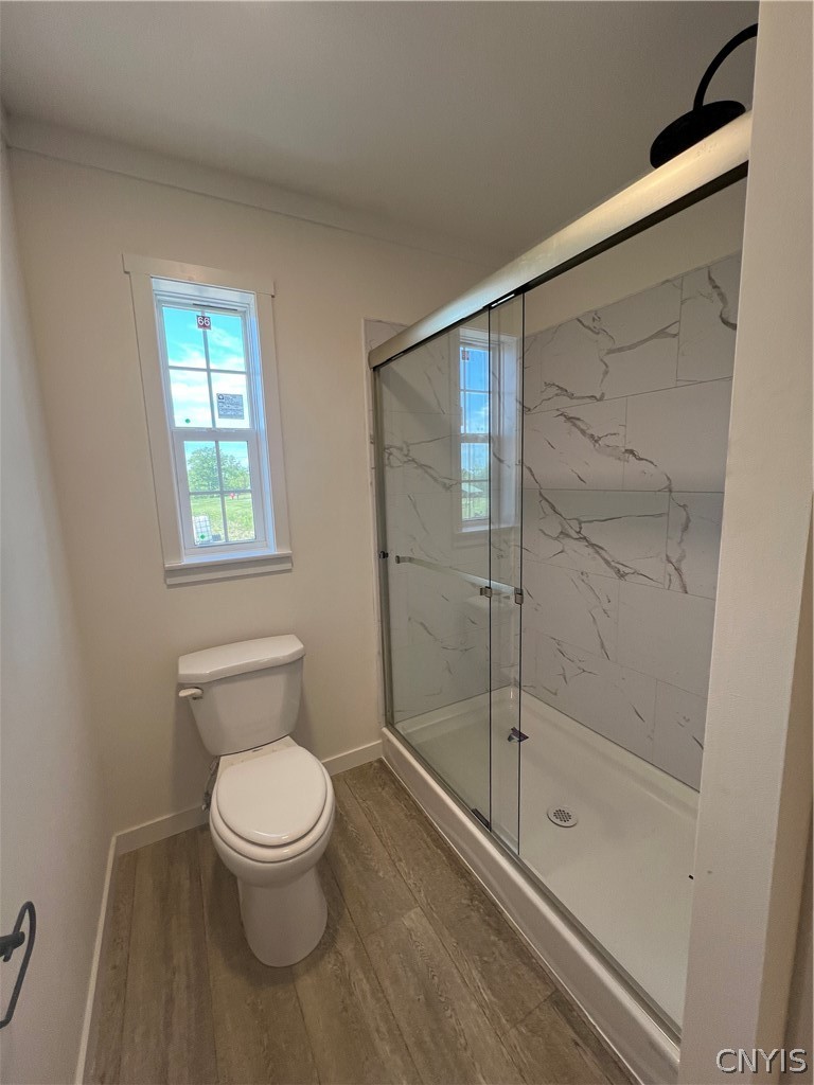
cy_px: 542
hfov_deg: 89.9
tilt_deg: -6.9
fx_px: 408
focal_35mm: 13
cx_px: 407
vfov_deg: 106.2
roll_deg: +1.8
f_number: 1.8
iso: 100
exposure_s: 1/120
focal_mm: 1.57
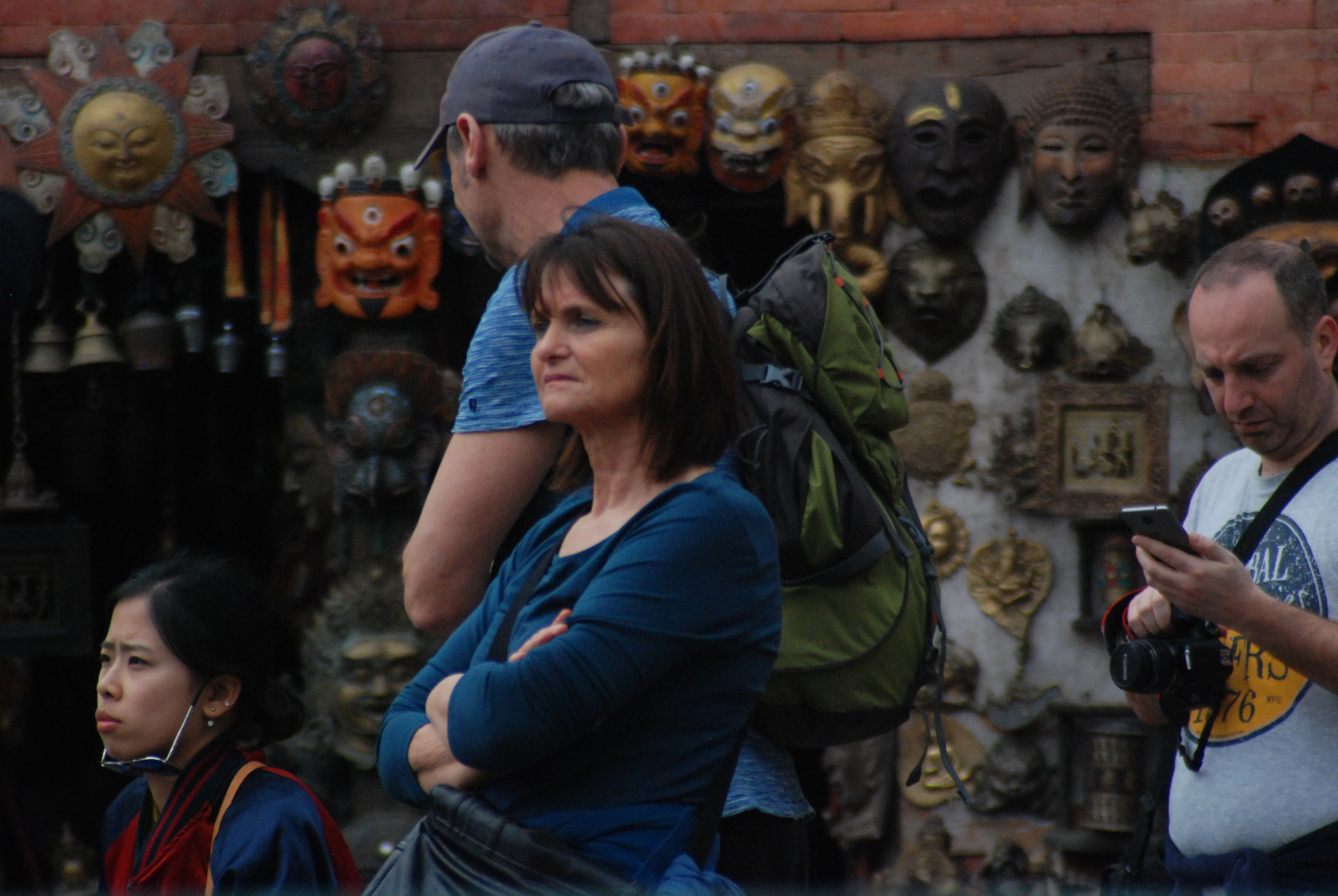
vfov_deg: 4.6
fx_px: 11163
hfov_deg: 6.9
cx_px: 669
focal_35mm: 300
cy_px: 448
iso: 1000
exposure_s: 1/1600
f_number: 5.6
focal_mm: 200
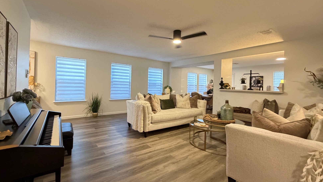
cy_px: 86
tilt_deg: +0.9
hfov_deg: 99.3
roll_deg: -1.3
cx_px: 154
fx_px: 137
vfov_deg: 67.0
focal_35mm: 16
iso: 640
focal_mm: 2.22
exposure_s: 1/60
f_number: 2.2
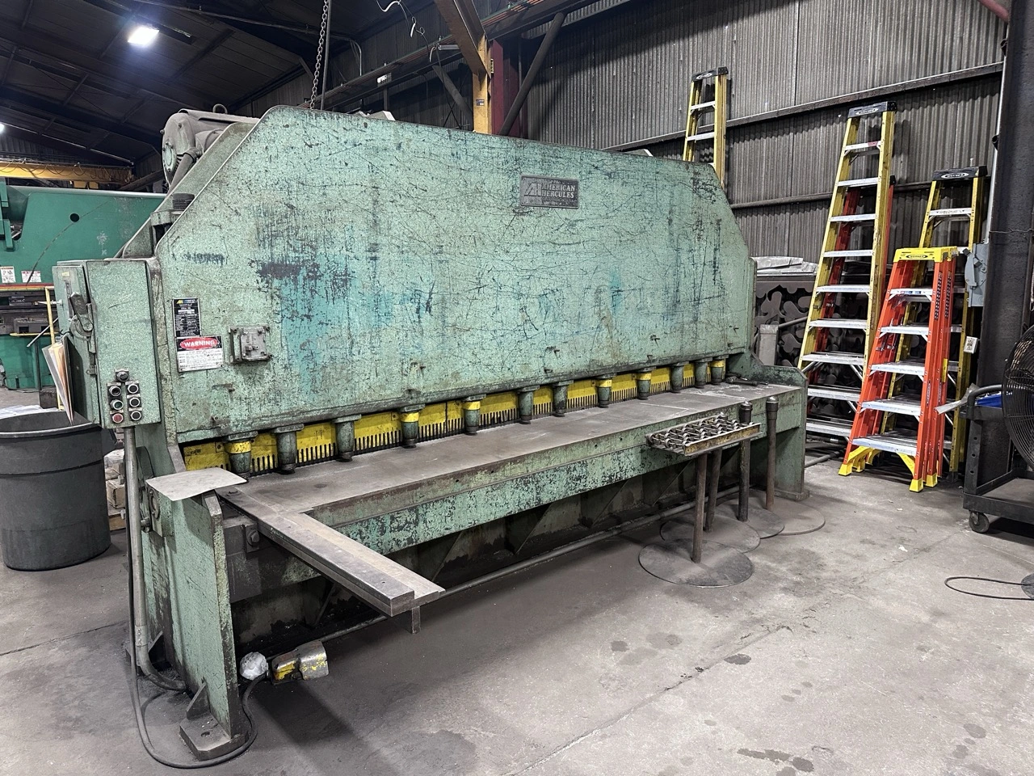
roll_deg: +0.5
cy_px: 388
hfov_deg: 71.6
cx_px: 517
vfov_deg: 56.8
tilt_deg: -9.0
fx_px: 717
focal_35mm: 24
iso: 400
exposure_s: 1/60
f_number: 1.78
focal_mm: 6.86
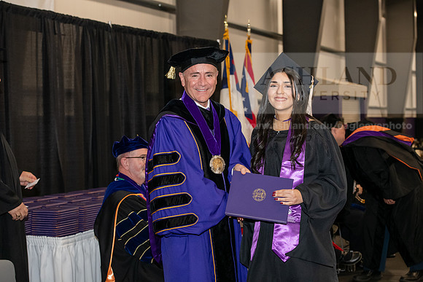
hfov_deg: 28.8
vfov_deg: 19.5
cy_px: 141
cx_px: 212
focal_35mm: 70
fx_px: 823
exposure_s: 1/200
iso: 2500
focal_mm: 70
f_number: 5.6
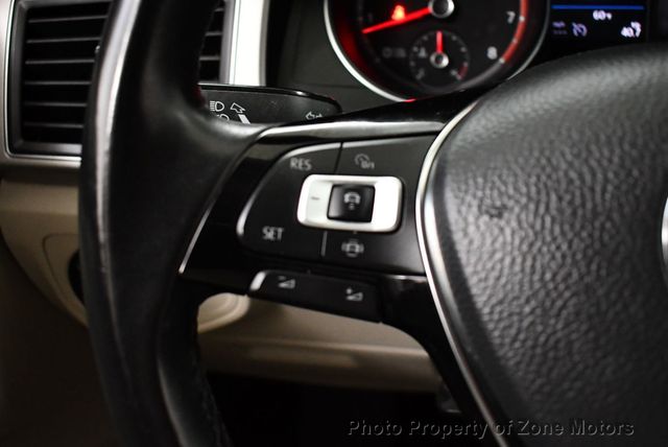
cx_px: 334
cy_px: 224
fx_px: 669
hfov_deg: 53.1
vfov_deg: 36.9
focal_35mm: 36
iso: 3200
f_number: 3.5
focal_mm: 18
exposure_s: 1/125
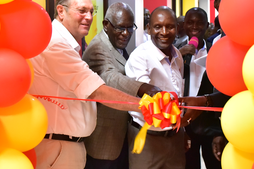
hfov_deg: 27.0
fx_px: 529
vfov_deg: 18.1
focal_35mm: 75
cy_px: 57
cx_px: 119
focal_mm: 38
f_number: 4.5
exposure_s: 1/160
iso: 8000
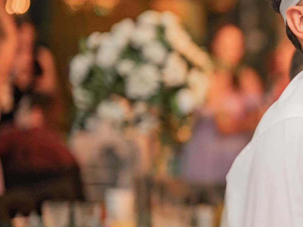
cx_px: 419
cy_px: 119
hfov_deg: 13.9
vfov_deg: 11.0
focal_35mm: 135
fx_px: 1182
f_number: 1.2
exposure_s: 1/250
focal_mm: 50
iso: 800
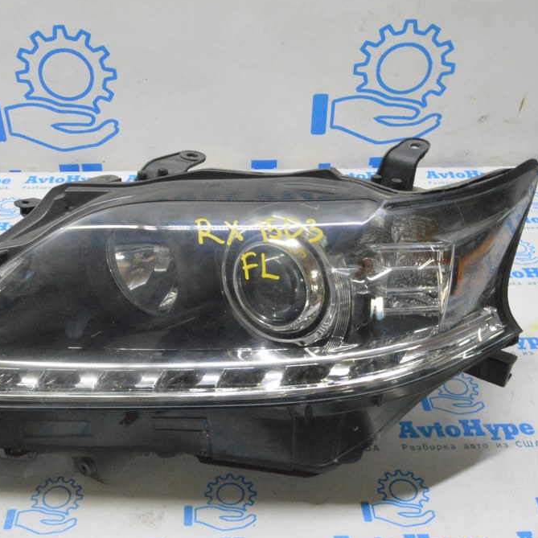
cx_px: 220
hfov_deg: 42.7
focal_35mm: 39
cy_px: 269
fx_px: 686
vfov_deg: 42.8
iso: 6400
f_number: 20
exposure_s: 1/15
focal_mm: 20
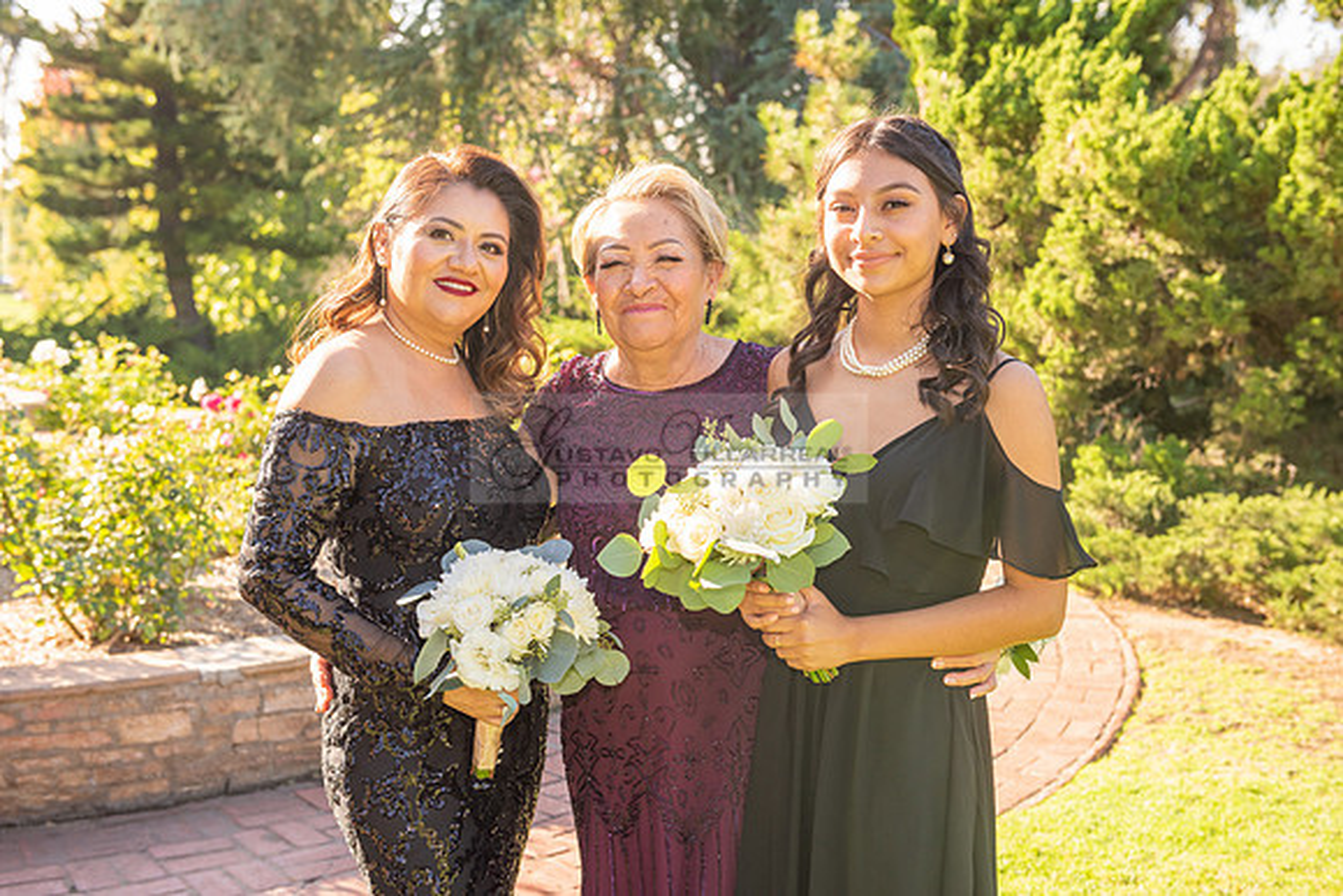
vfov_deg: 26.0
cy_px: 448
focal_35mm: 52
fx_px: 1940
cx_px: 672
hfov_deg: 38.2
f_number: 5.6
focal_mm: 52
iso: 200
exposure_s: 1/250
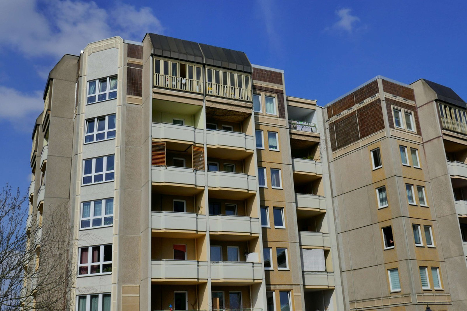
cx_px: 234
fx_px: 506
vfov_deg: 34.2
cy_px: 156
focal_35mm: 39
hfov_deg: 49.6
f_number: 8
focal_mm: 14.3
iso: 500
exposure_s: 1/1300
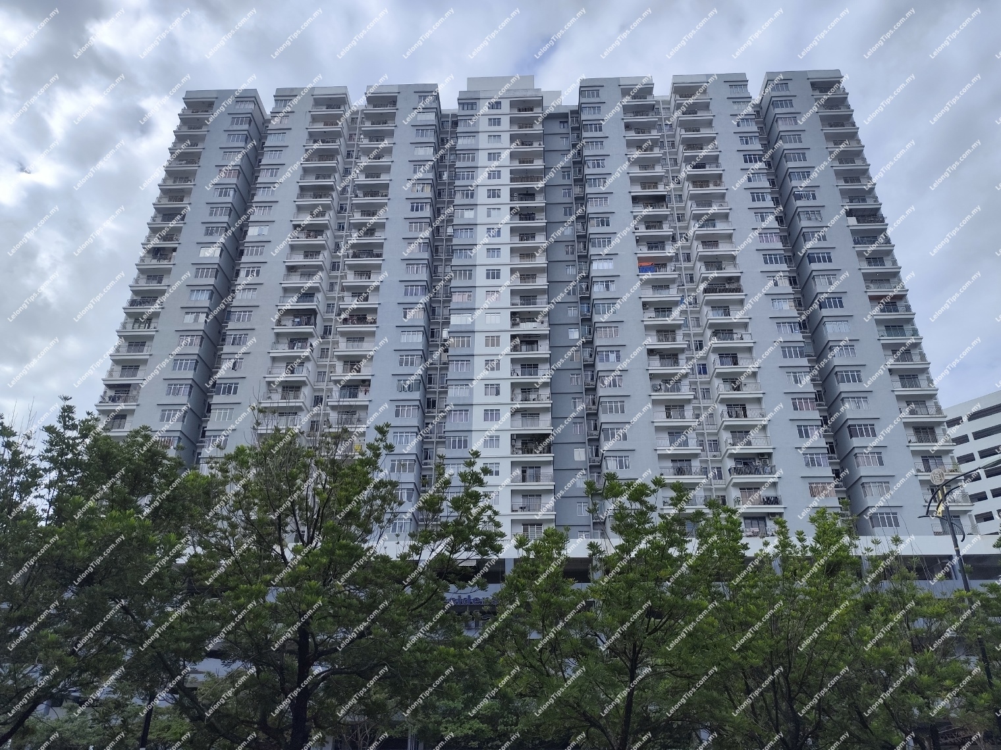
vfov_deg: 58.9
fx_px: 665
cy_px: 375
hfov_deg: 73.9
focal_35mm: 23
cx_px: 500
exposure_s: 1/1442
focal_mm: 6.14
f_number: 1.65
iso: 50
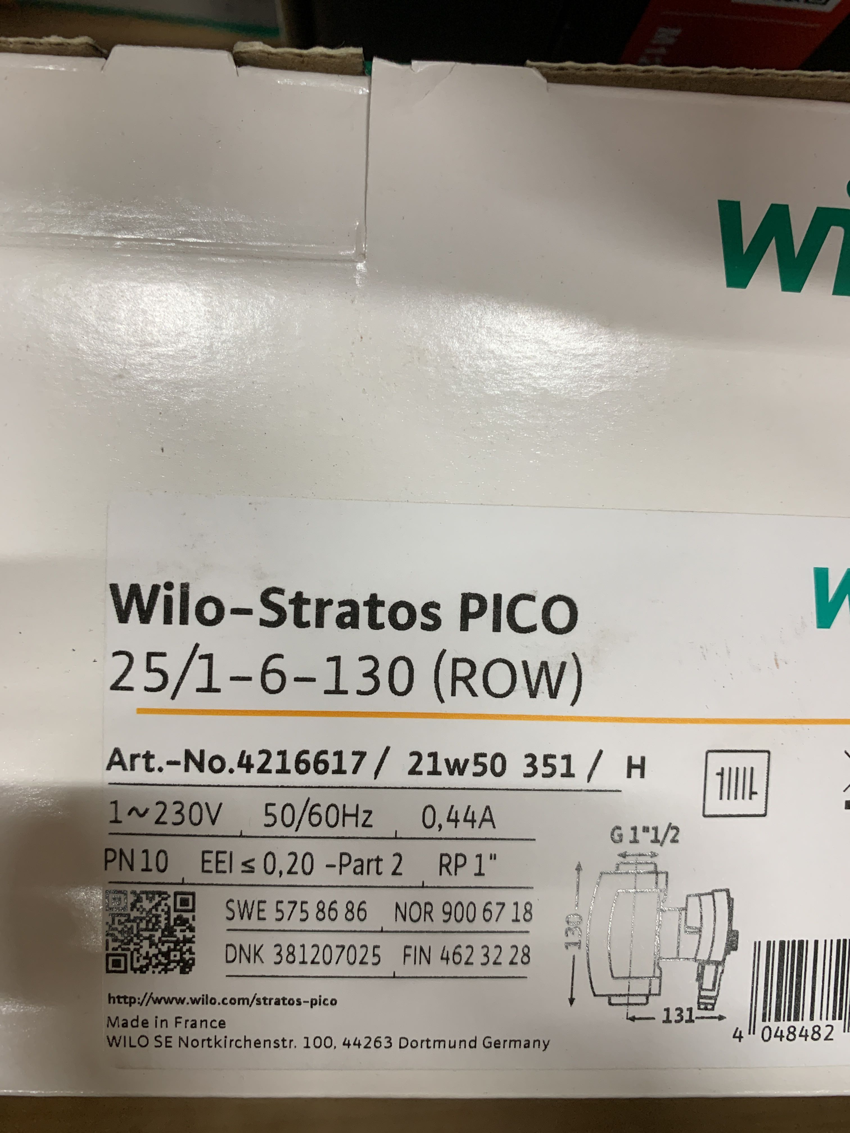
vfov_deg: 67.3
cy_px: 566
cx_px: 425
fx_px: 851
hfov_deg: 53.1
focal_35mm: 26
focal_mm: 4.25
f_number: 1.8
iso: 100
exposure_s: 1/74
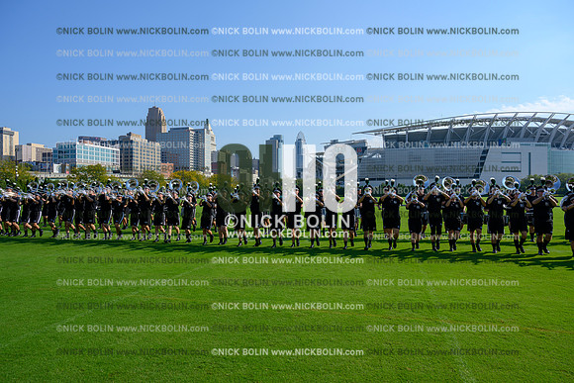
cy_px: 192
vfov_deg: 53.2
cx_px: 287
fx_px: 383
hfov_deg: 73.7
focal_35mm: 24
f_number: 7.1
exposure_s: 1/400
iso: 80
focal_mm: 24
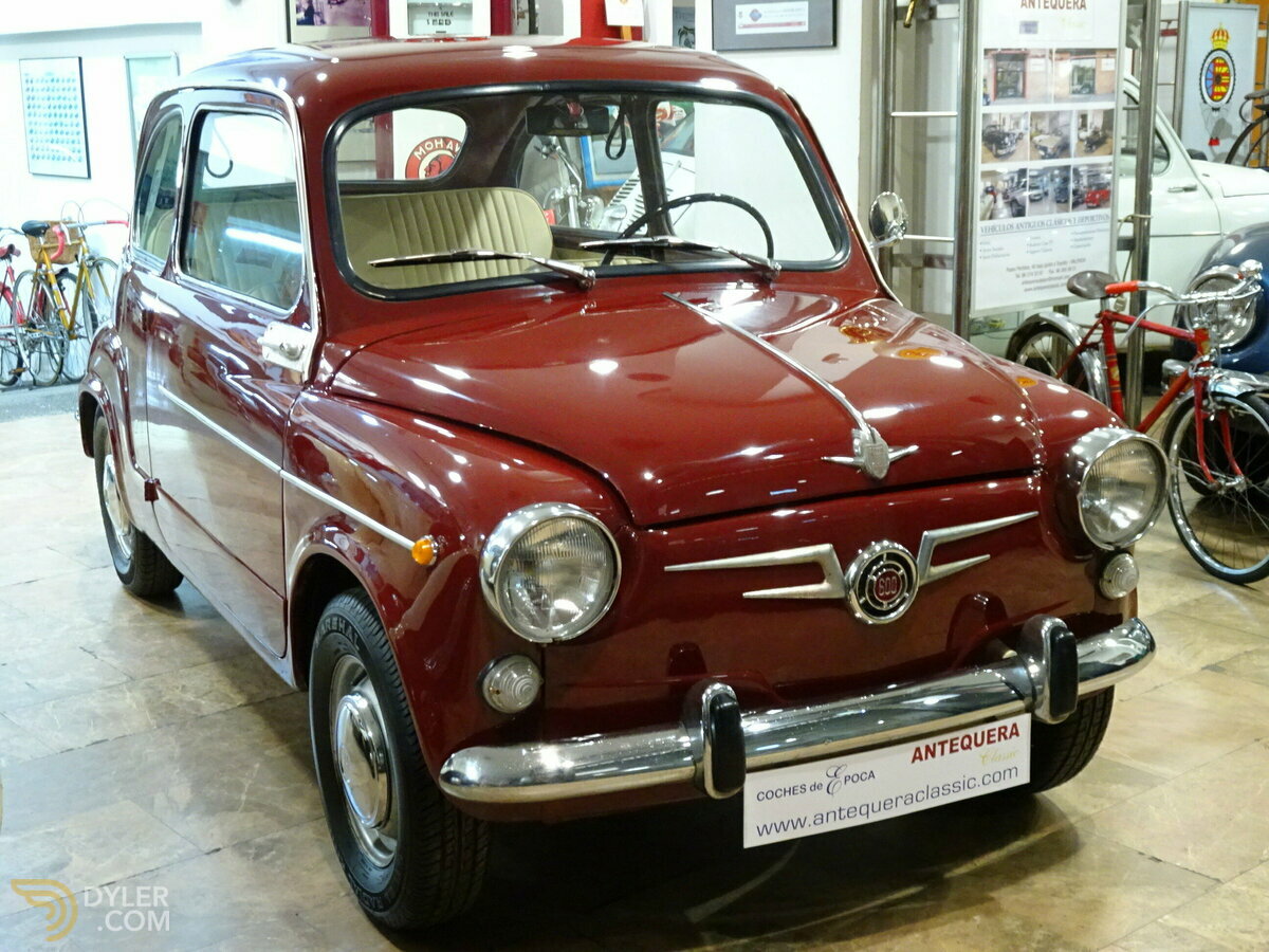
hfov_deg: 41.2
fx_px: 1686
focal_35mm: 46
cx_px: 634
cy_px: 476
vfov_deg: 31.5
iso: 800
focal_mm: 7.87
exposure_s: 1/8
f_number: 4.5
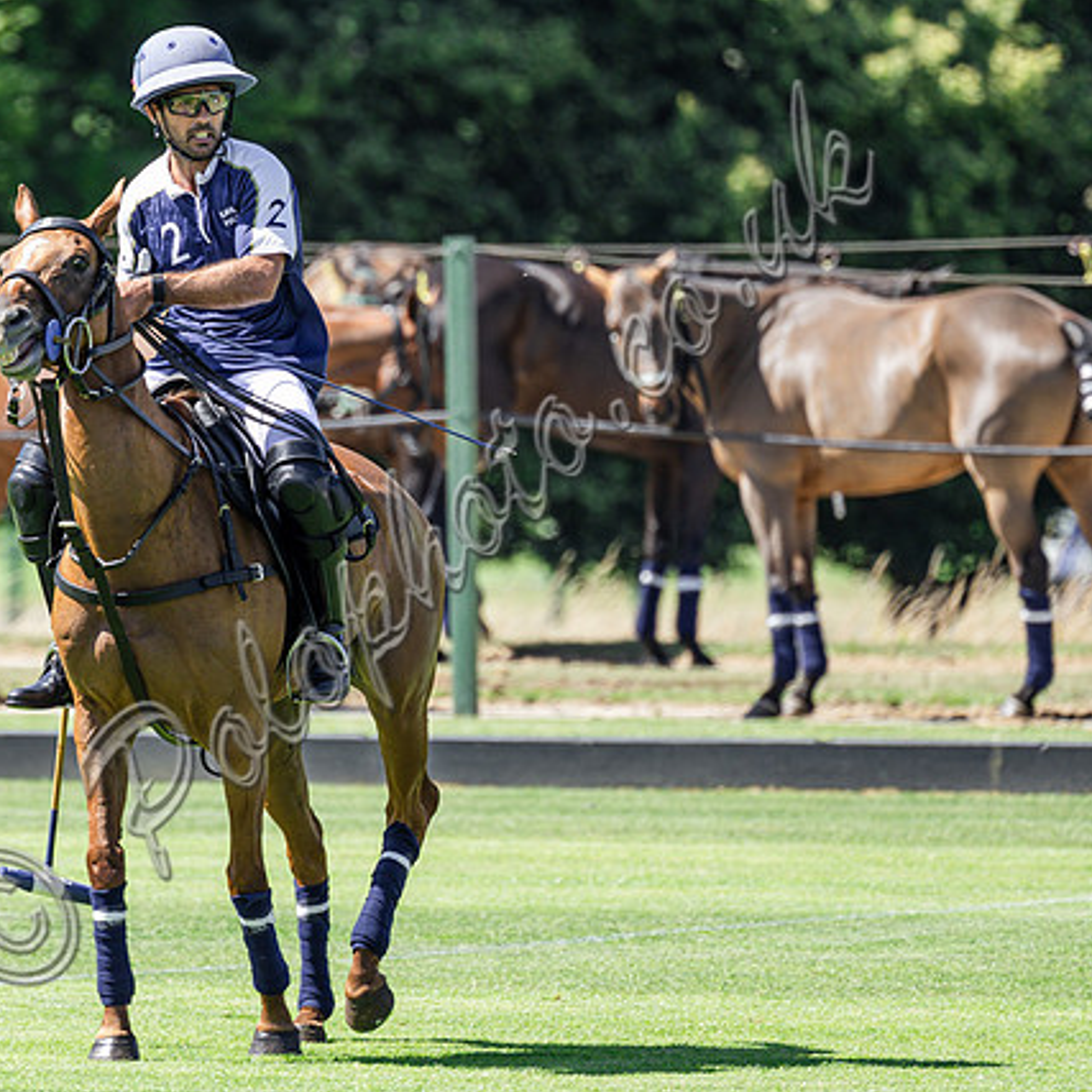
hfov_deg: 2.2
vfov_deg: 2.2
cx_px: 234
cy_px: 381
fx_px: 28124
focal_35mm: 788
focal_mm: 400
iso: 320
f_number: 5.6
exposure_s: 1/500
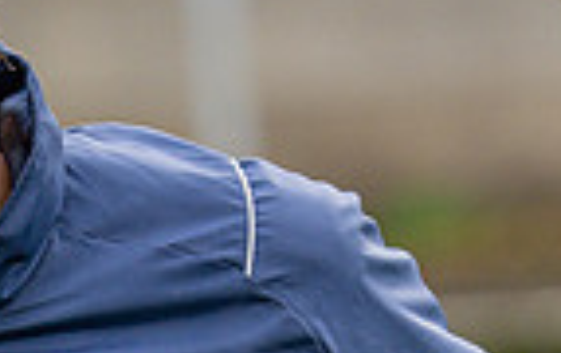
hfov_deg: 2.0
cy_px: 1088
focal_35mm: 1023
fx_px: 15672
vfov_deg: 1.3
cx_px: -101
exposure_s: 1/1600
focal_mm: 135
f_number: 2.8
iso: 200
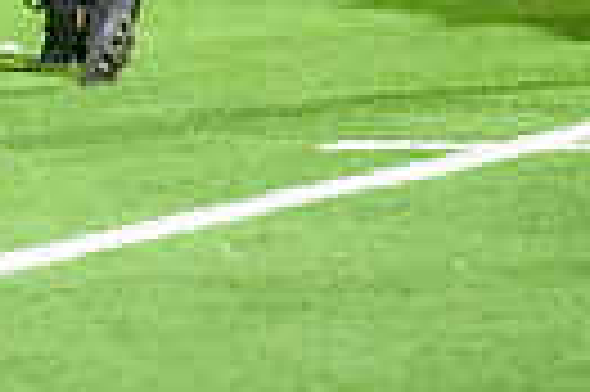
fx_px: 14502
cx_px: -230
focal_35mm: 886
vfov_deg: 1.5
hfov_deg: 2.3
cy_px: -390
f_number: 2.8
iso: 1600
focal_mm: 200
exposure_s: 1/250
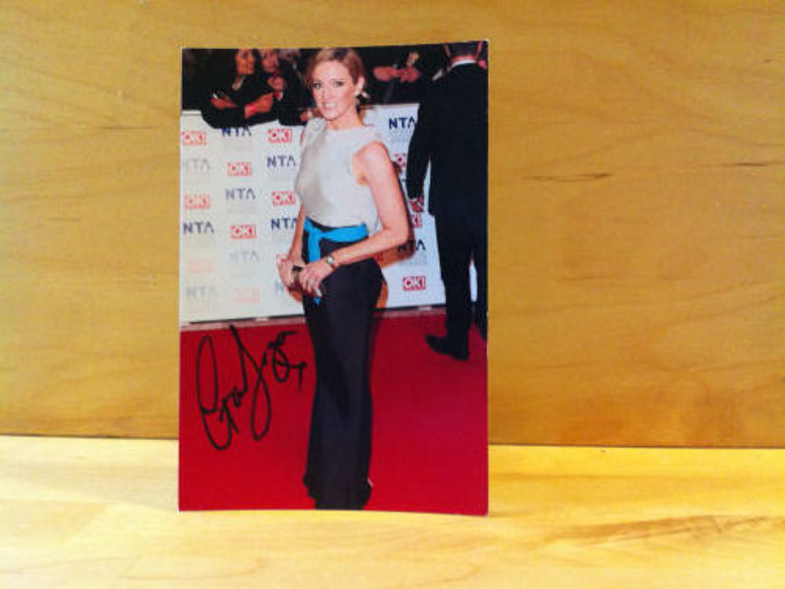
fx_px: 794
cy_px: 294
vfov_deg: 40.7
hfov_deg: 52.6
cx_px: 392
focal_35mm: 35
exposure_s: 1/15
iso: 250
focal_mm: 3.85
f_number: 2.8
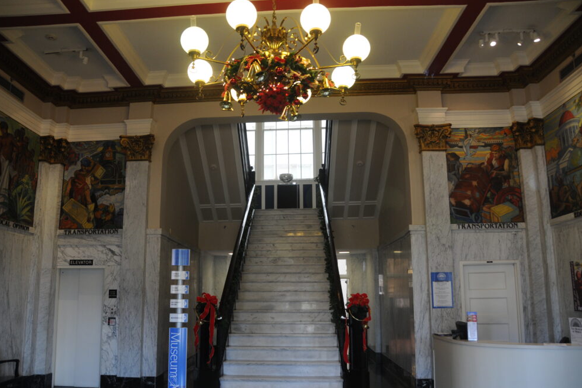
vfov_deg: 46.4
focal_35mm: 28
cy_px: 199
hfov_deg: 65.5
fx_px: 453
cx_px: 280
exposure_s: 1/50
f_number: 5
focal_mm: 18
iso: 500
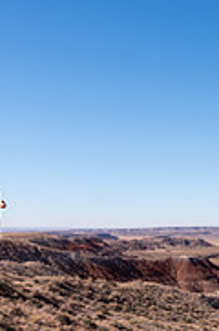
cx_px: 110
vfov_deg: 26.1
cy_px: 240
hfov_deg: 17.7
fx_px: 705
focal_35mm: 77
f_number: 8
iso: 200
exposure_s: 1/800
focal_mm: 24
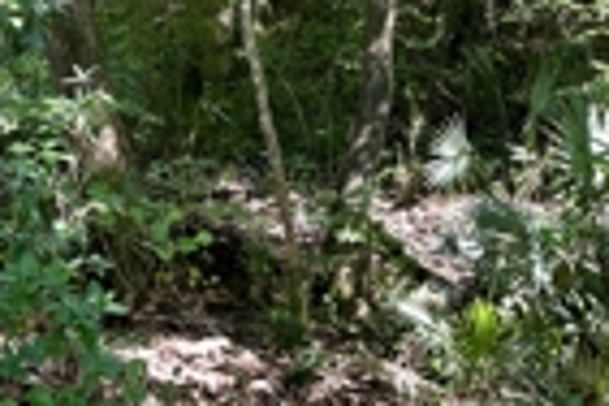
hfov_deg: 28.0
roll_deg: -1.1
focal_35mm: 71
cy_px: -99
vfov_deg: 18.1
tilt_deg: -5.7
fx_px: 1201
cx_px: 147
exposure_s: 1/121
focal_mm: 6.76
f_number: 1.78
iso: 125
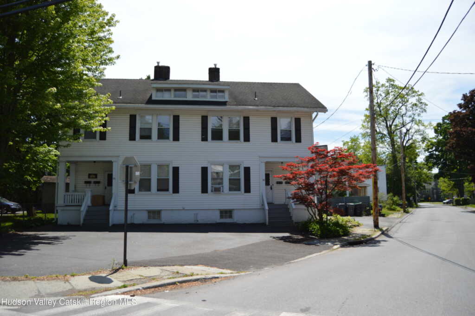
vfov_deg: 47.9
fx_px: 356
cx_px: 238
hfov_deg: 67.4
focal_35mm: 27
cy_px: 158
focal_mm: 18
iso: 100
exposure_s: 1/1000
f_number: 4
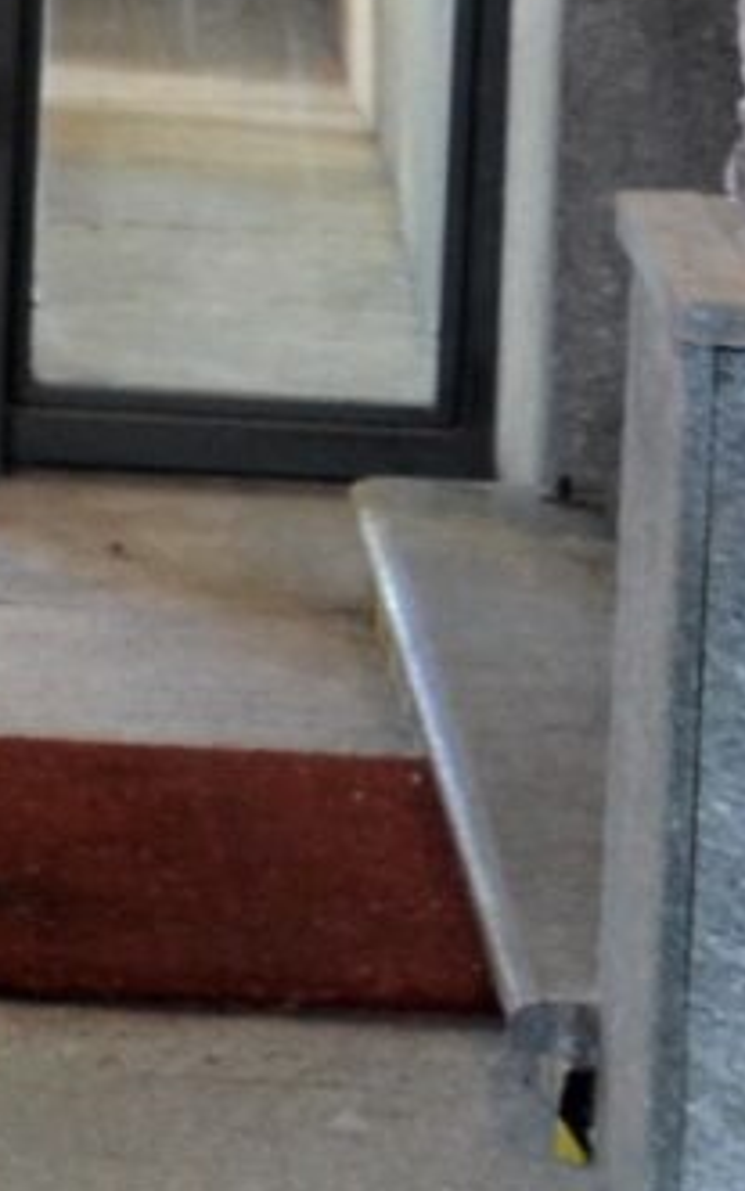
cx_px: -3502
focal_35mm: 248
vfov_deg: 8.4
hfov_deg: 4.3
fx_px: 8051
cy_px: 58
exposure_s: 1/60
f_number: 4
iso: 400
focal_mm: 21
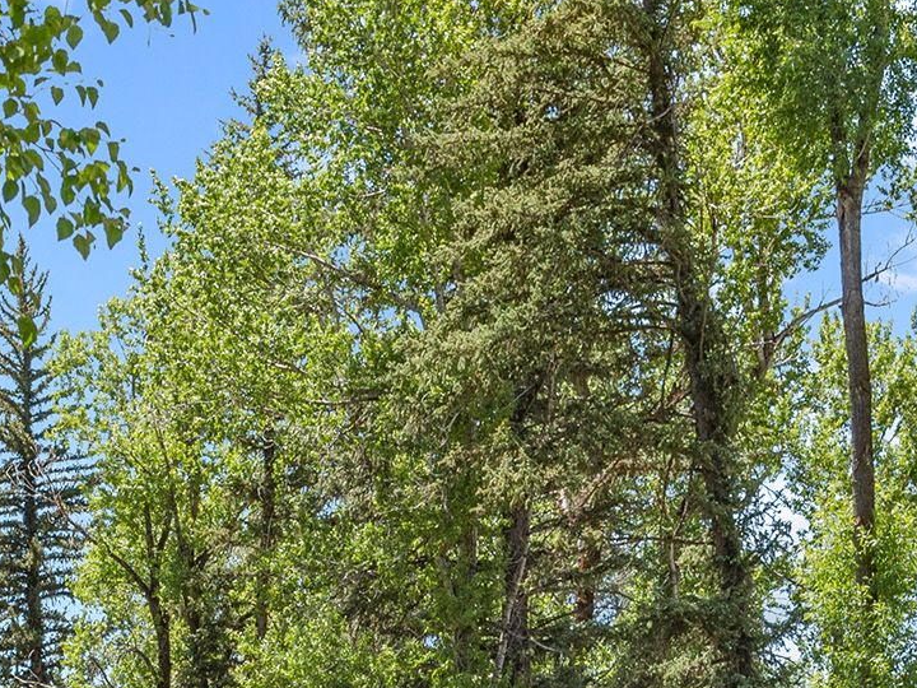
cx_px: 60
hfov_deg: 11.8
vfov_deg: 8.7
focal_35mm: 166
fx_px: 4397
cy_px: 1031
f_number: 8
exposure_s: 1/320
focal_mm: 46
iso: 100
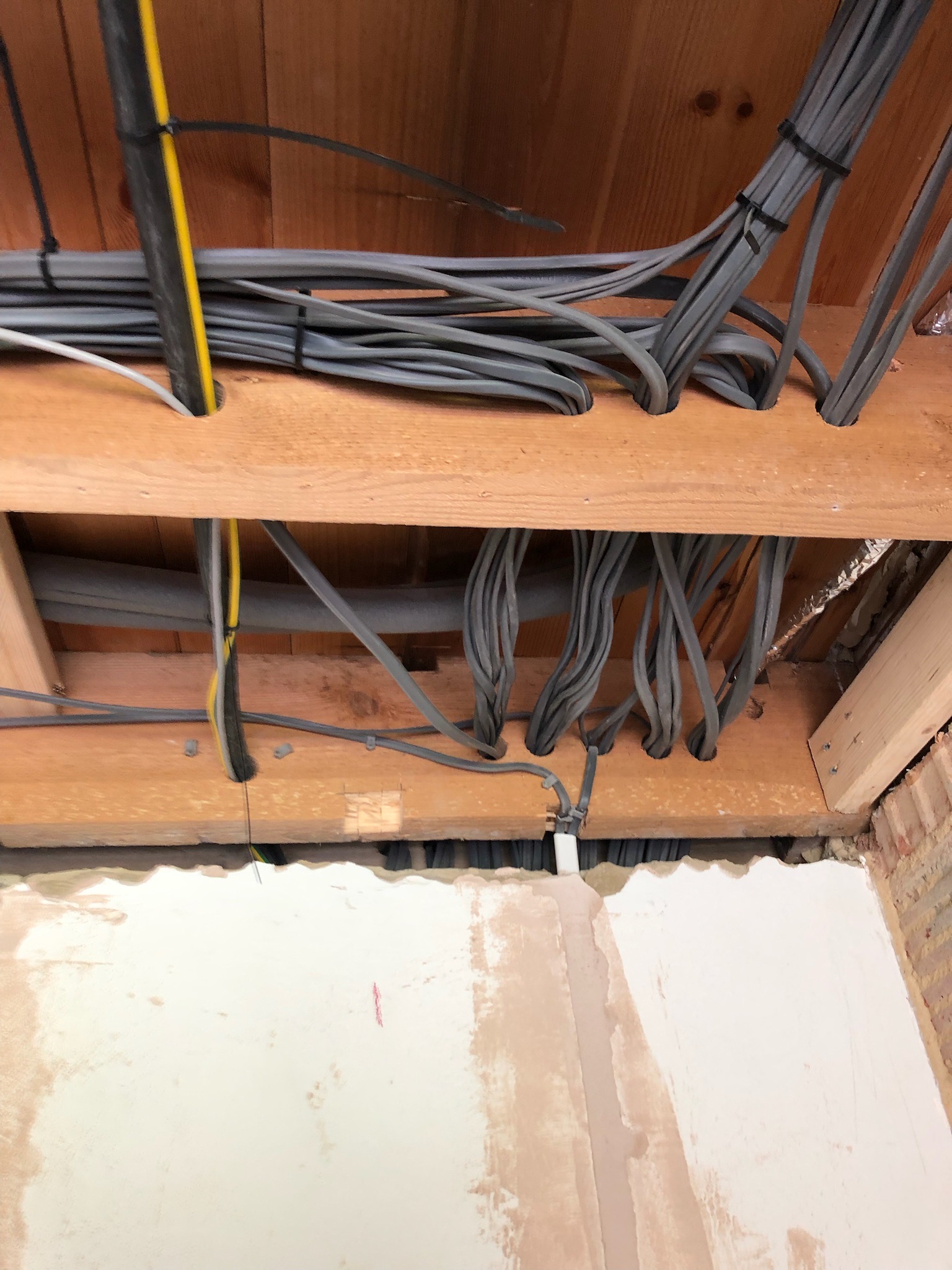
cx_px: 476
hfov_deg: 49.7
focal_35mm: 28
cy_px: 635
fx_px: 1027
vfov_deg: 63.4
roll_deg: +5.0
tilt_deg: +37.8
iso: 40
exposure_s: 1/17
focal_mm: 3.99
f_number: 1.8
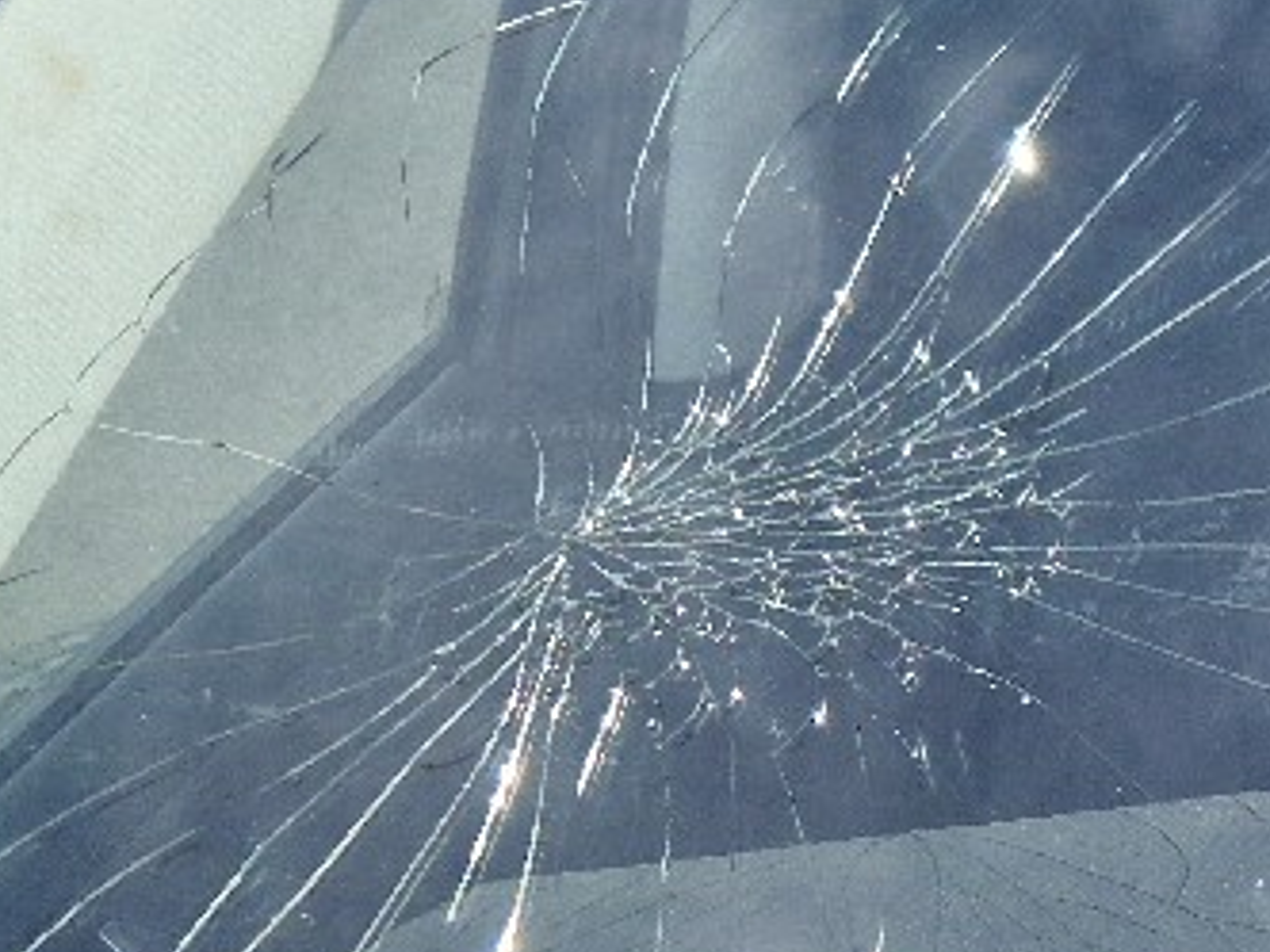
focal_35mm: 133
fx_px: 4880
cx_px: 2460
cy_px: 1254
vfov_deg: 10.9
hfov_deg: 13.0
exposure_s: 1/1111
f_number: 1.8
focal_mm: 5.4
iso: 50
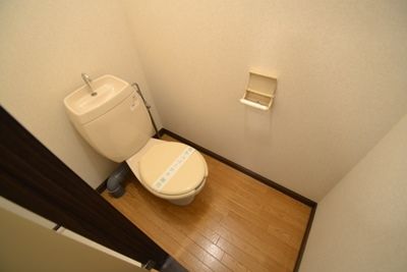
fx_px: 170
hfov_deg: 100.4
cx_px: 204
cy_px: 136
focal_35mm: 15
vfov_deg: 77.4
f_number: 3.5
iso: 100
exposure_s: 1/3
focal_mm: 10
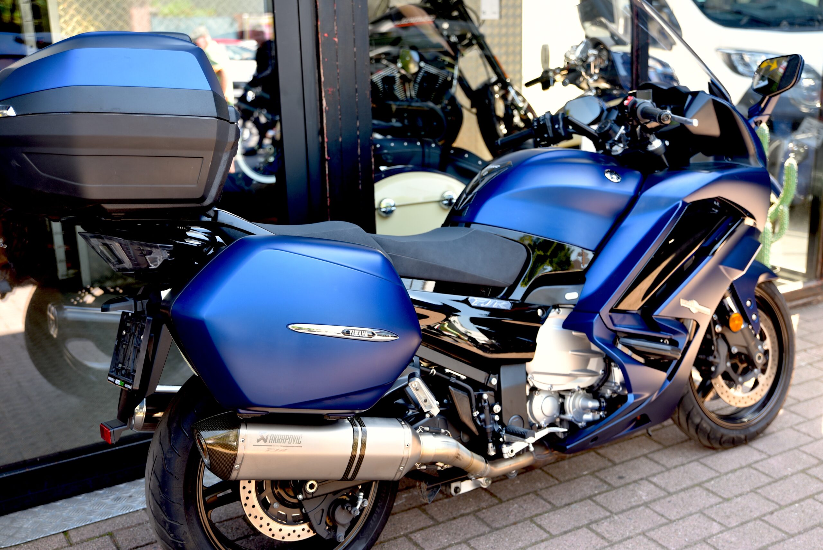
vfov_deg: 30.5
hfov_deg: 44.5
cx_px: 412
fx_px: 1006
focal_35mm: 44
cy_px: 275
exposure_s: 1/60
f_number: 3.2
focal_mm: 44
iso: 100
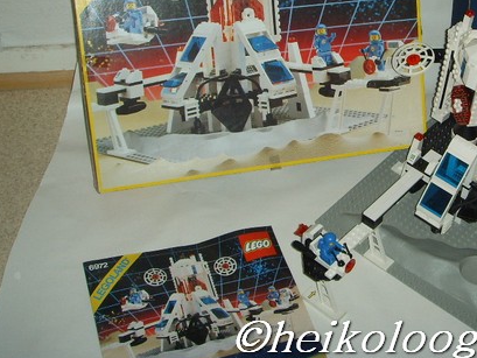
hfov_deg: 31.0
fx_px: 841
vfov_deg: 23.8
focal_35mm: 61
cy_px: 89
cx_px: 366
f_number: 3.5
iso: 100
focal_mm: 6.6
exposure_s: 1/45
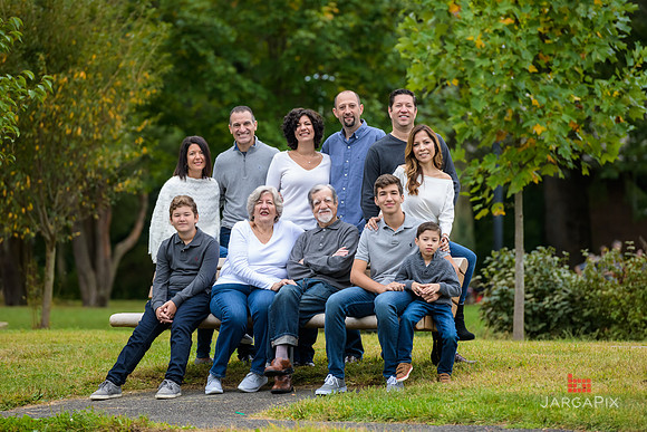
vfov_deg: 6.9
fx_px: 3595
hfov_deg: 10.3
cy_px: 216
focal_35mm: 200
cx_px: 324
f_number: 5
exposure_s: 1/320
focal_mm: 200
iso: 800
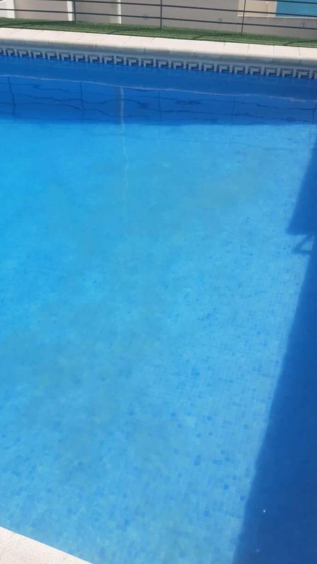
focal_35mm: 31
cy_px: 272
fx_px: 463
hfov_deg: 37.8
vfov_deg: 62.6
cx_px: 160
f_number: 1.7
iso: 40
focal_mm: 3.92
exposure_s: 1/2577
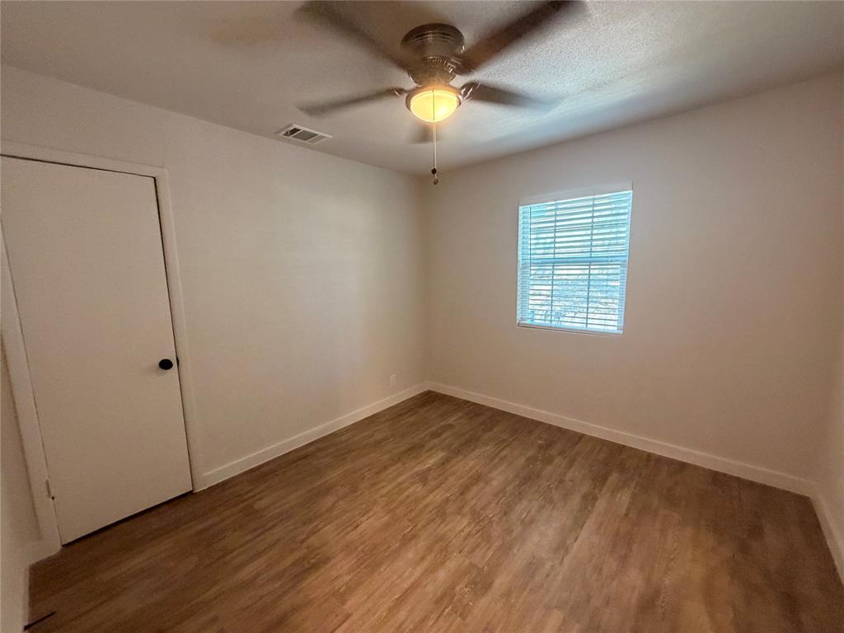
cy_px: 316
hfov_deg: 102.1
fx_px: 341
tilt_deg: -8.0
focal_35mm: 14
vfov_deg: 85.7
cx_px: 422
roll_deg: +2.2
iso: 400
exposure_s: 1/60
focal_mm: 2.22
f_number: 2.2
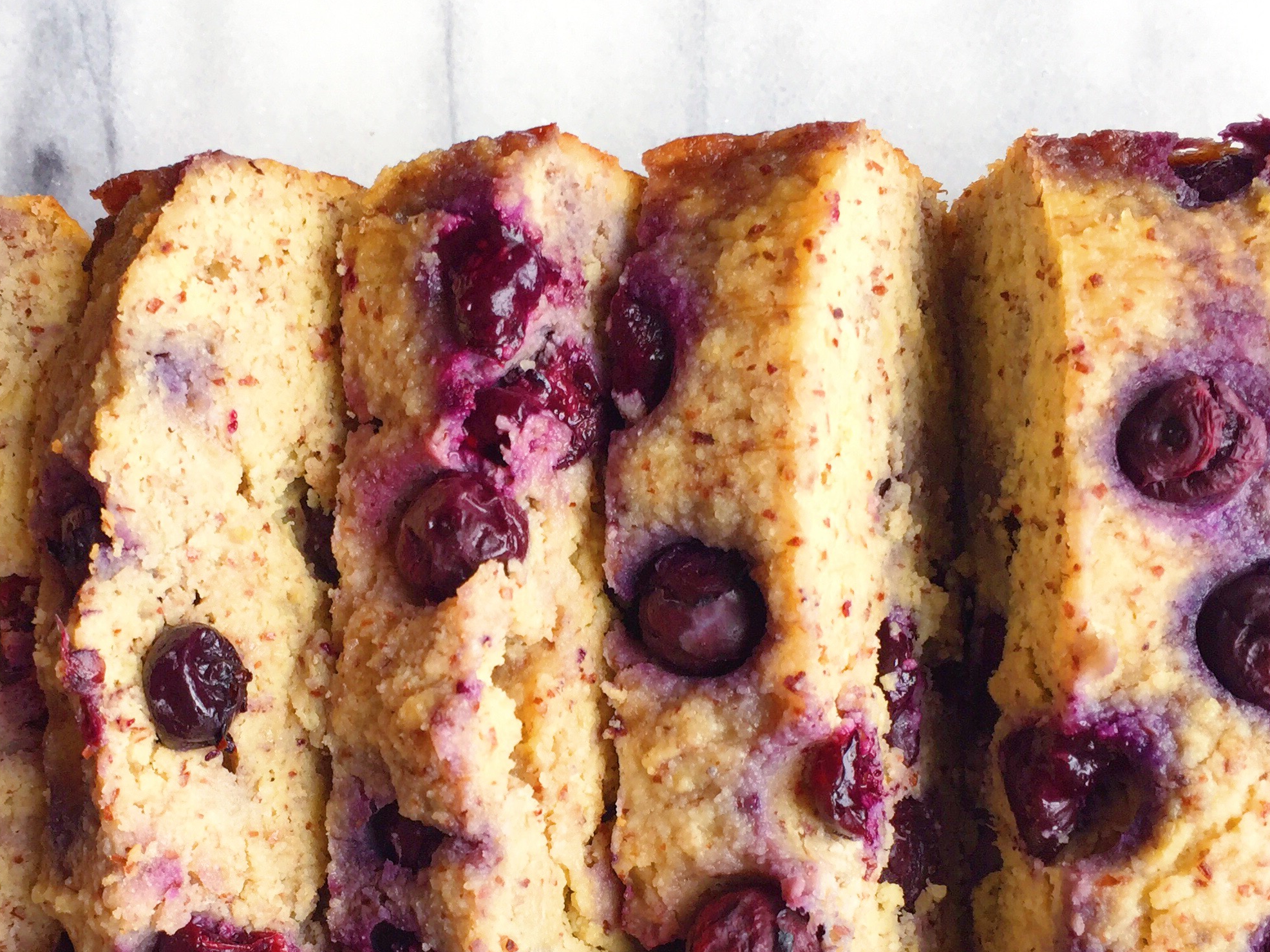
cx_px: 465
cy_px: 714
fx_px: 1761
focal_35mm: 48
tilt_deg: -88.8
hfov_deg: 39.4
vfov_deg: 29.8
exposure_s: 1/120
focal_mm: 4.15
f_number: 2.2
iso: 40
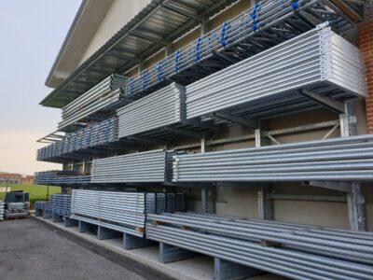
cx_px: 186
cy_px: 140
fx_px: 280
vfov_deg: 53.1
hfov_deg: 67.3
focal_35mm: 26
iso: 50
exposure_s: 1/531
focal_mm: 4.3
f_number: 2.4
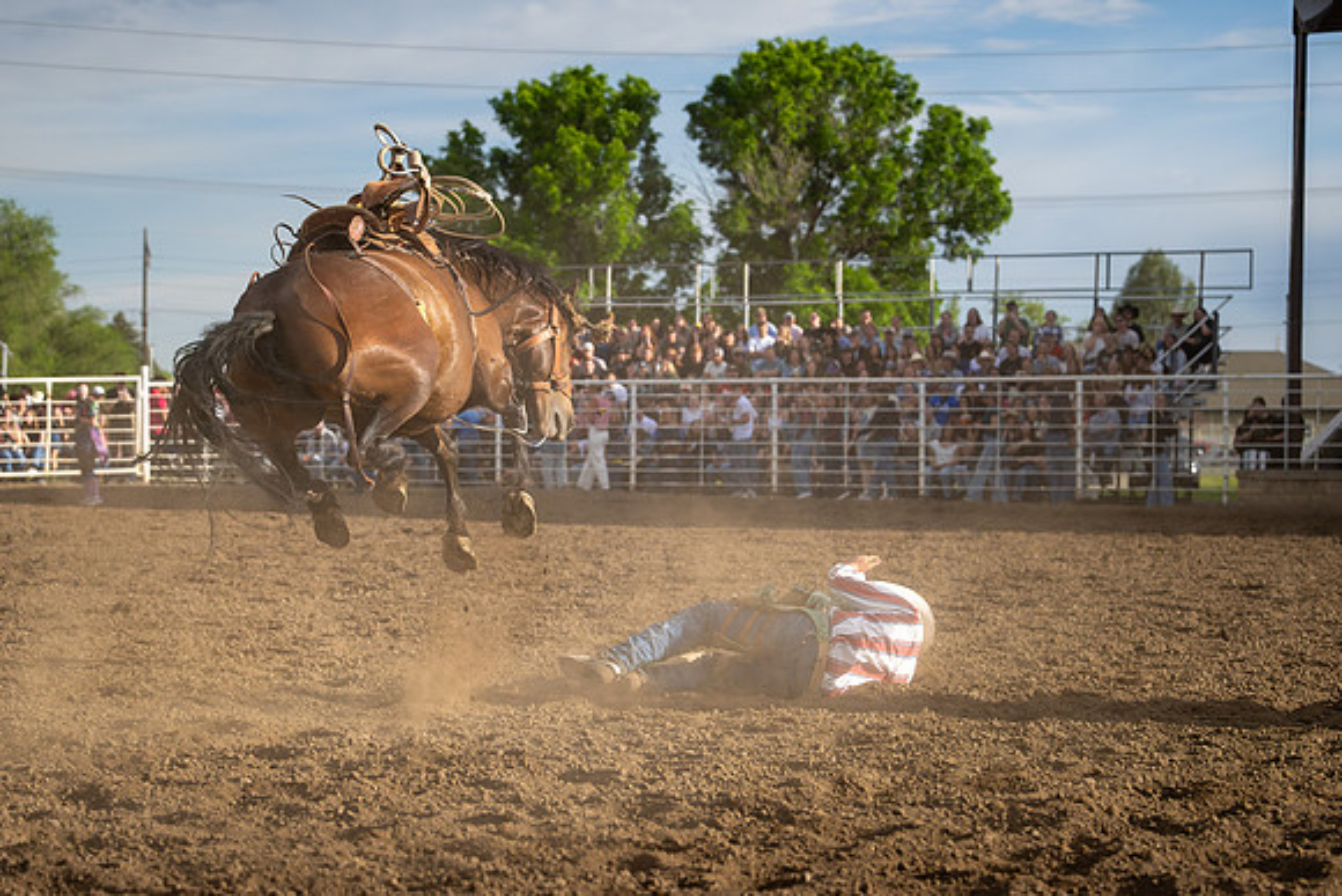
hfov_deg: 23.2
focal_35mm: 88
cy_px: 539
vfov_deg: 15.6
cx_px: 644
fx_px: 3267
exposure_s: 1/10000
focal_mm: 65
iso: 800
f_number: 3.5
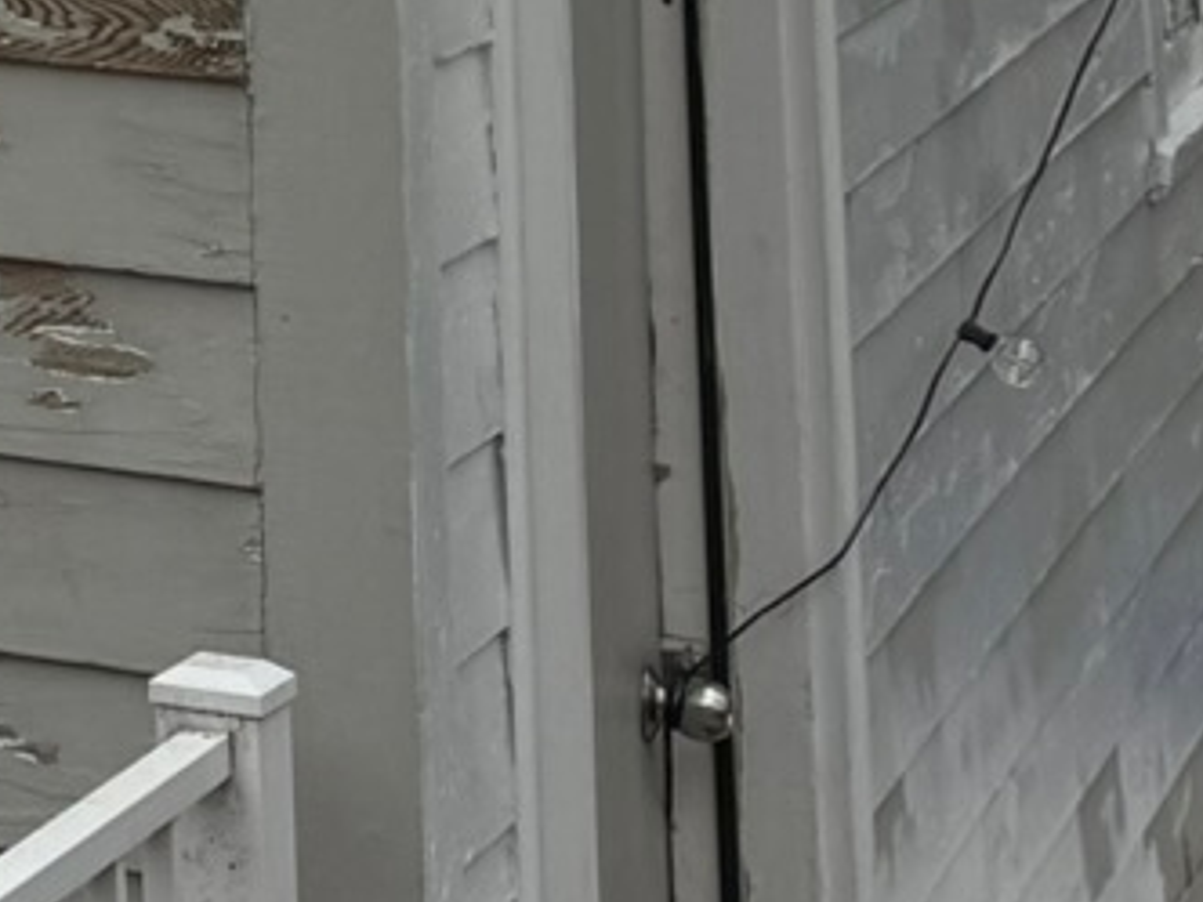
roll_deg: +1.1
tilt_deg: +4.4
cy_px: -996
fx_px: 5143
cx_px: -1678
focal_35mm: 148
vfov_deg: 9.3
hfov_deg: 11.2
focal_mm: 6.76
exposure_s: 1/8130
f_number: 1.78
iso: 80
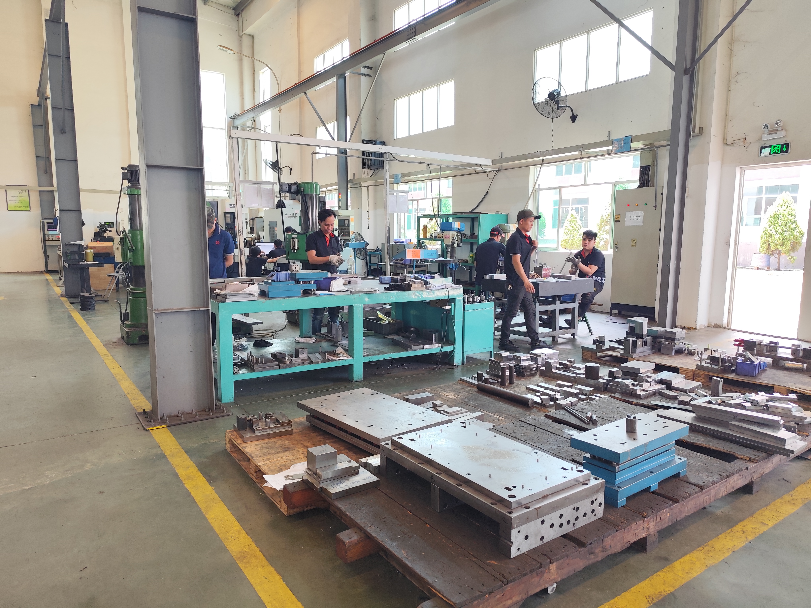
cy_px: 304
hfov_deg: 73.9
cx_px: 406
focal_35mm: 23
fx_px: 539
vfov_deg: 58.9
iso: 200
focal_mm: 6.14
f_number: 1.65
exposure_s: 1/100
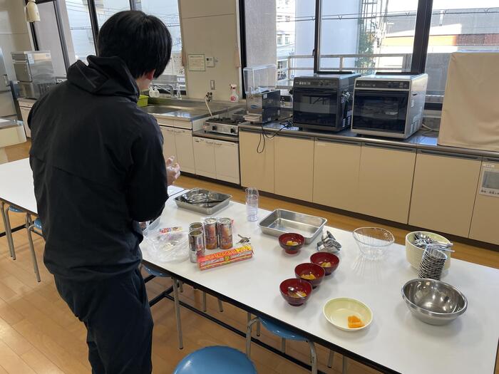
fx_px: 375
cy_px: 187
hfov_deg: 67.3
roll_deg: +2.0
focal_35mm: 26
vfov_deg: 53.1
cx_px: 250
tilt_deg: -20.3
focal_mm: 4.2
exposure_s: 1/120
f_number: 1.6
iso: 64
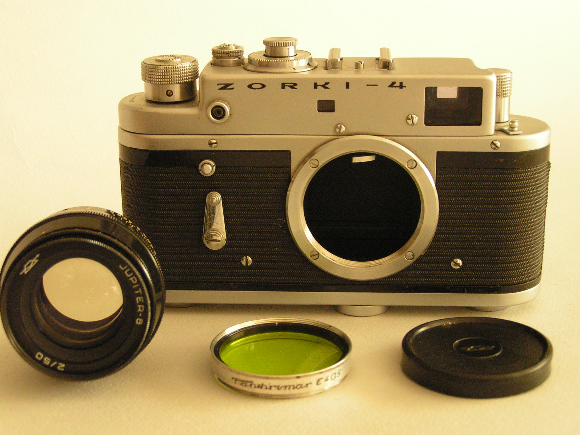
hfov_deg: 29.0
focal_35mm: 67
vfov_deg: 21.9
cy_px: 218
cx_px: 290
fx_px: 1123
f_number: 3.2
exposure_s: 1/25
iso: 200
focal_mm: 11.1
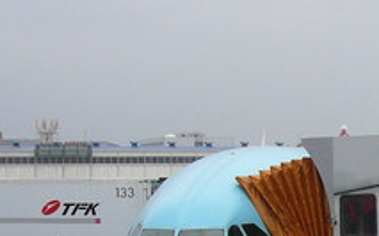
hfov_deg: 17.4
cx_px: 310
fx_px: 1229
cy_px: 248
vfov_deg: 10.9
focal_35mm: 119
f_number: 3
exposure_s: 1/320
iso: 100
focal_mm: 5.7
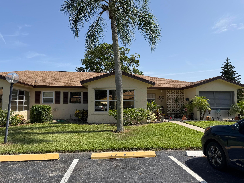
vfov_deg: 56.8
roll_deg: +0.8
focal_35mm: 24
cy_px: 92
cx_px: 122
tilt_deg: +4.7
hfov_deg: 71.6
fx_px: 169
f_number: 1.78
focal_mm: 6.76
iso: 80
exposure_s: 1/4975
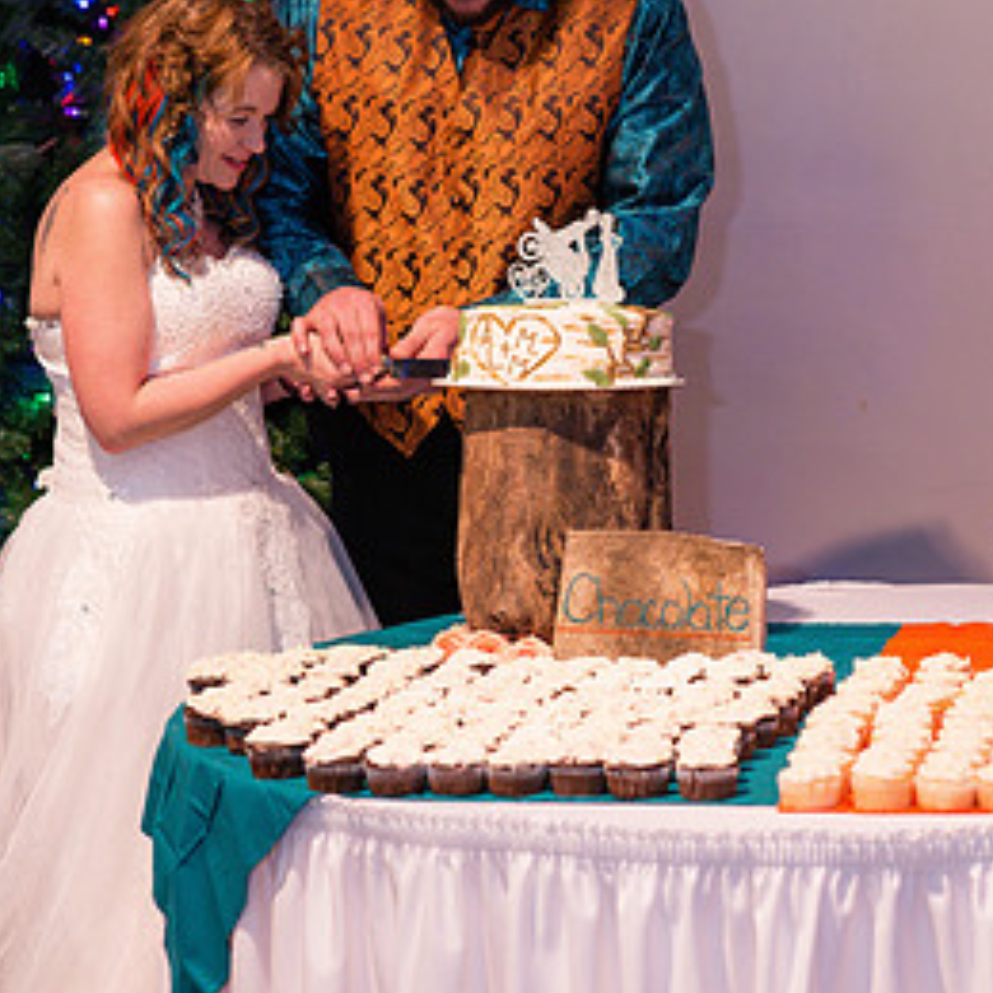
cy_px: 267
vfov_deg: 13.9
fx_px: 4057
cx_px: 462
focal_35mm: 125
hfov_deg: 14.0
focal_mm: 85
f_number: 3.2
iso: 640
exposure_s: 1/160
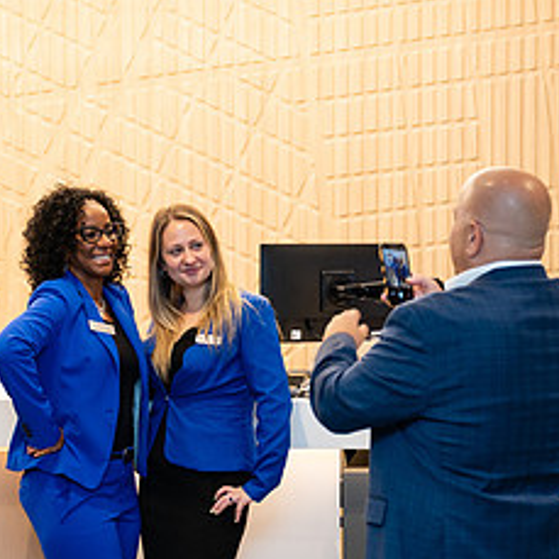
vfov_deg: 16.7
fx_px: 1900
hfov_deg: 16.7
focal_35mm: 104
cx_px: 261
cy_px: 391
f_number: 3.2
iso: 400
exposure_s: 1/160
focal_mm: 48
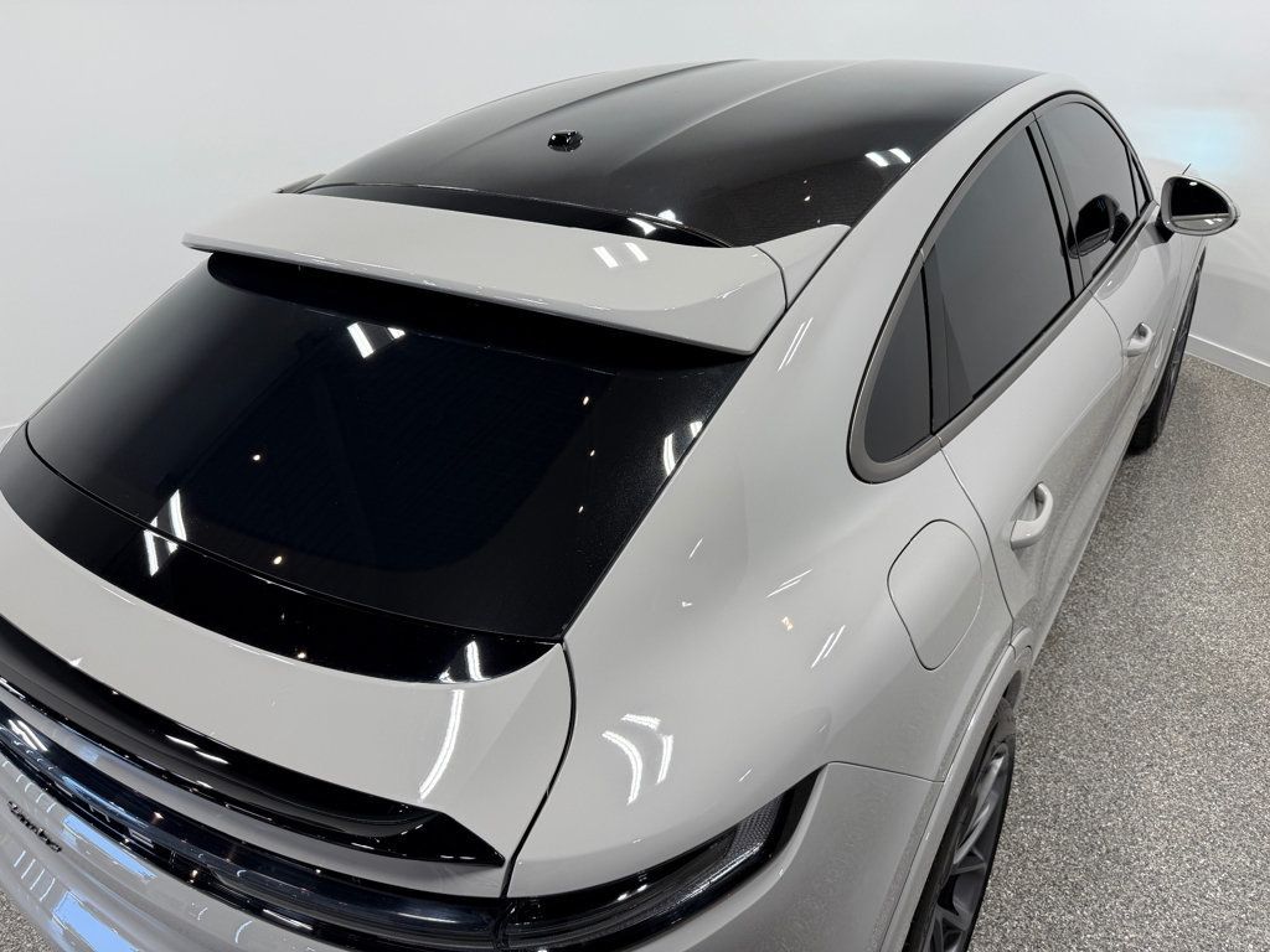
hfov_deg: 71.6
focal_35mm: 24
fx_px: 881
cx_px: 635
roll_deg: +5.1
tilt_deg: -28.7
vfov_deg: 56.8
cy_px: 476
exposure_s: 1/203
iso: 64
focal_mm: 6.76
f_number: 1.78
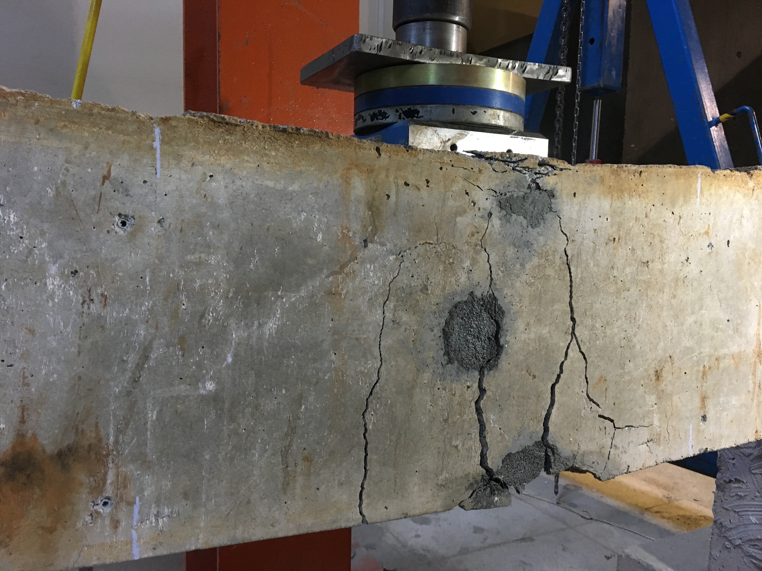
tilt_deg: -4.4
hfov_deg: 61.7
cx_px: 381
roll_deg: +0.0
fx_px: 638
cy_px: 286
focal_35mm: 29
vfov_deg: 48.2
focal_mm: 4.15
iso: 160
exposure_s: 1/33
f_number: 2.2
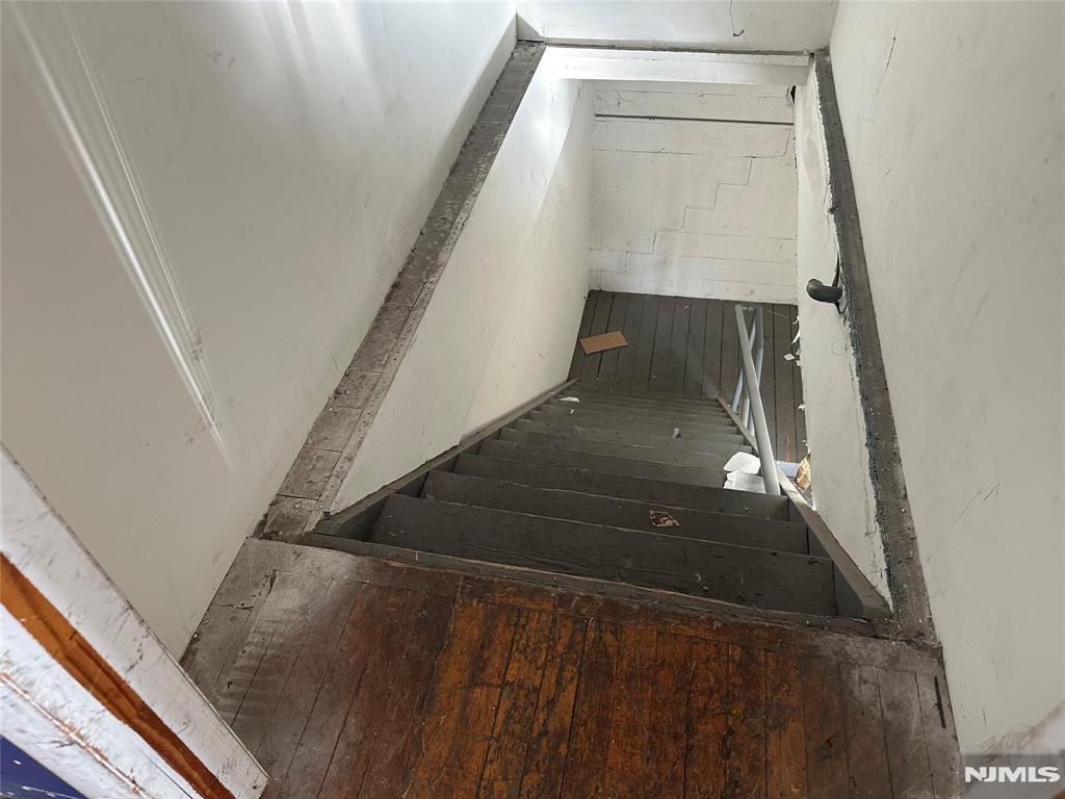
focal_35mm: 24
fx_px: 738
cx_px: 532
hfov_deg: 71.6
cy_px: 400
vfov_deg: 56.8
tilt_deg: -45.6
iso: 250
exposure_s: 1/116
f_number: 1.78
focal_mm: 6.86
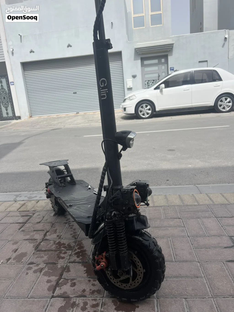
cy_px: 156
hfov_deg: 53.1
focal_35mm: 26
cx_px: 117
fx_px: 234
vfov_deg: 67.3
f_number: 1.5
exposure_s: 1/4831
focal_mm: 5.7
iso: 50
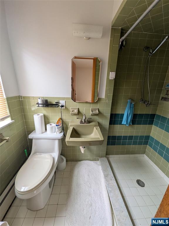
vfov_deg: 102.1
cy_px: 113
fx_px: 91
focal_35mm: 14
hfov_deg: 85.7
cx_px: 84
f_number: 2.2
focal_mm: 1.85
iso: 216
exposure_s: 1/36.8
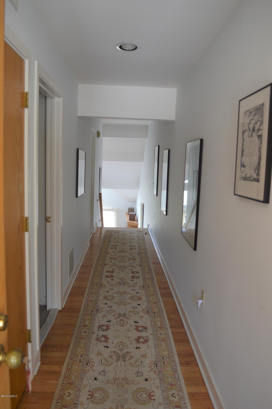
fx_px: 307
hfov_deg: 47.8
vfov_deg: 67.4
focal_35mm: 27
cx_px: 136
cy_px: 204
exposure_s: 1/50
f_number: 3.5
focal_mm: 18
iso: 400
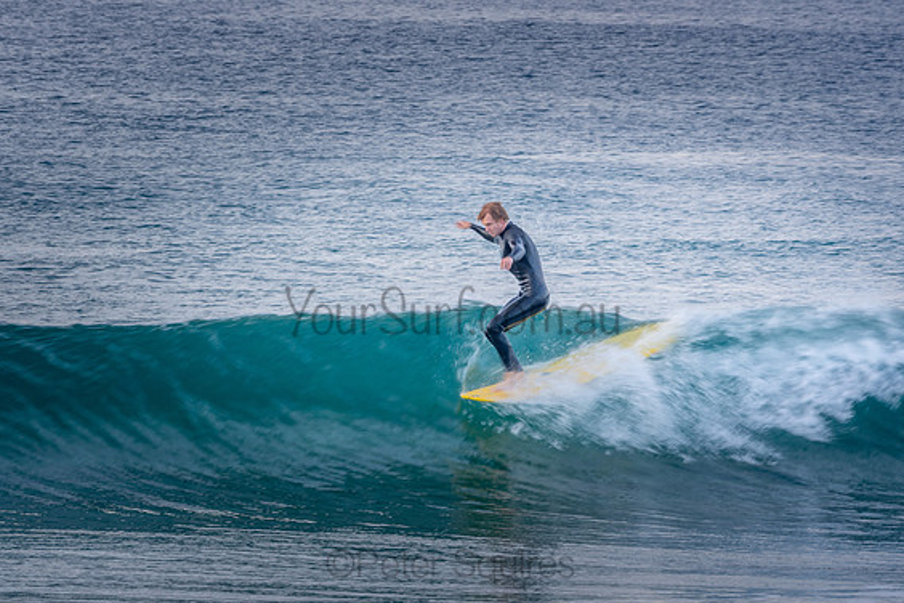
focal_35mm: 558
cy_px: 269
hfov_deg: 3.7
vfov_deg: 2.5
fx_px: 14011
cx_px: 419
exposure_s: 1/40
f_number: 10
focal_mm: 320
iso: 100
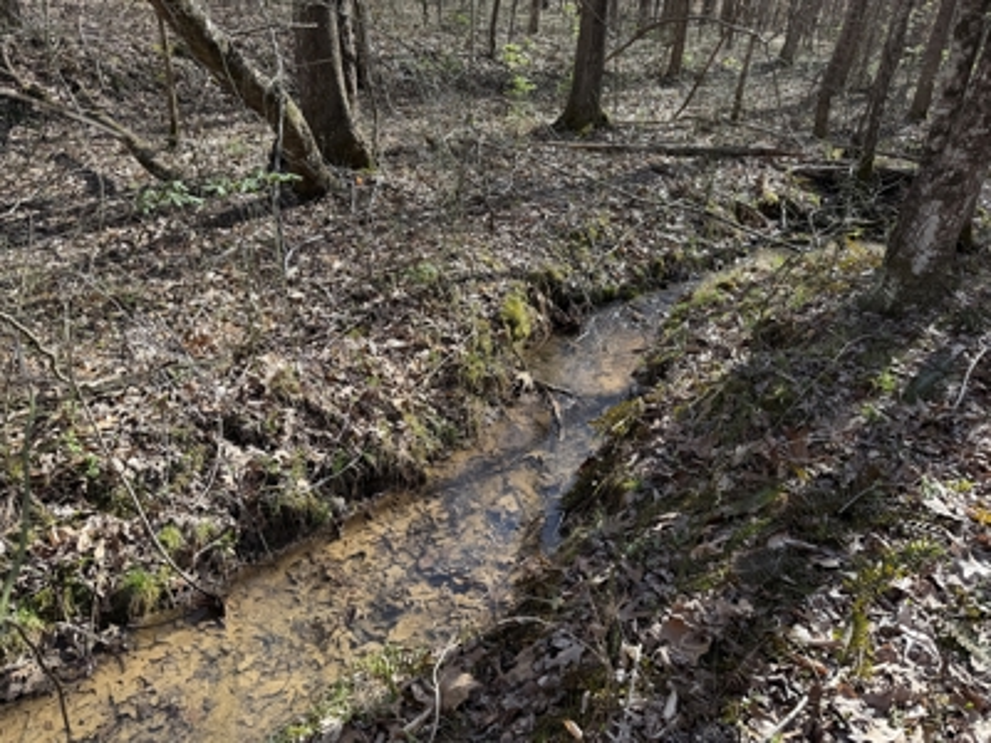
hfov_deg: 71.6
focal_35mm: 24
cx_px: 496
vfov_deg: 56.8
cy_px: 372
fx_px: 687
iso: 80
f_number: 1.78
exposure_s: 1/849
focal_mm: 6.76
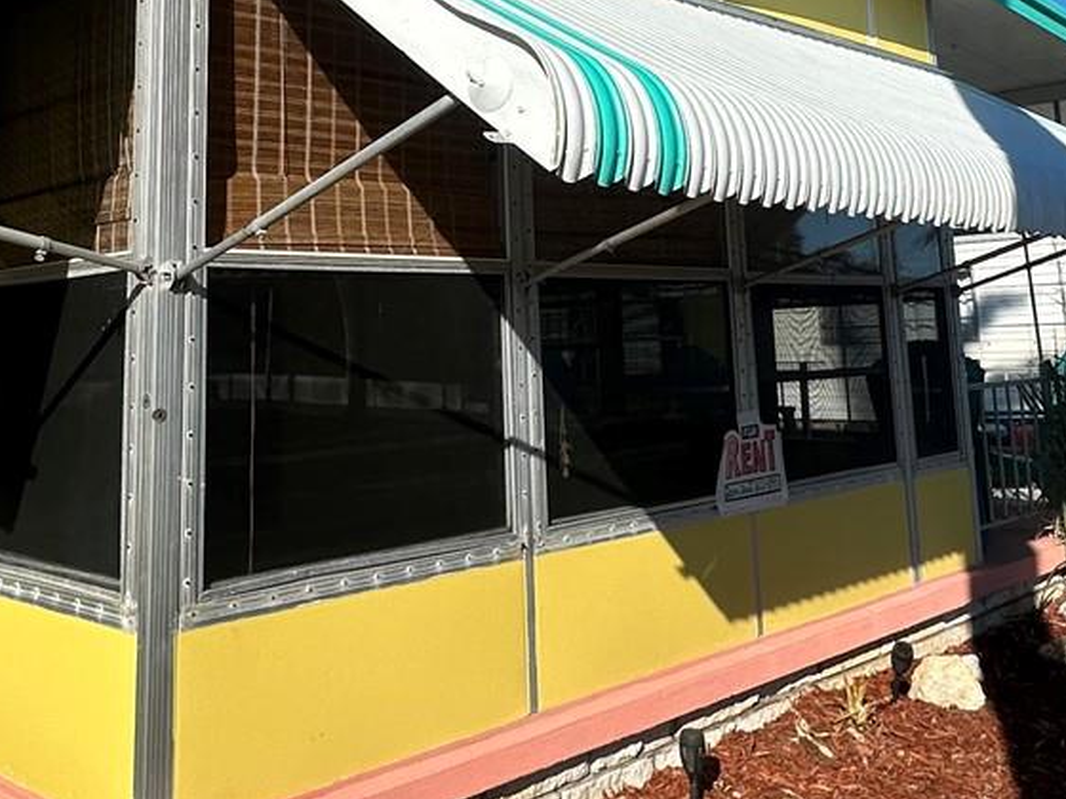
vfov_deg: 34.4
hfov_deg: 46.8
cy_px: 120
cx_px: 501
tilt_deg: +11.3
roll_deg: +0.3
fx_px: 1232
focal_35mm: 40
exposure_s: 1/3861
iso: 50
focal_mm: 2.22
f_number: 2.2
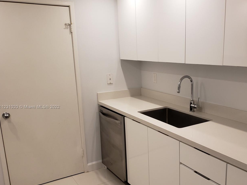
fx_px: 243
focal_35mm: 34
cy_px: 107
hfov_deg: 53.3
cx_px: 157
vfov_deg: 41.7
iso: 80
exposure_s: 1/60
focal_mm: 4.3
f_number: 2.4
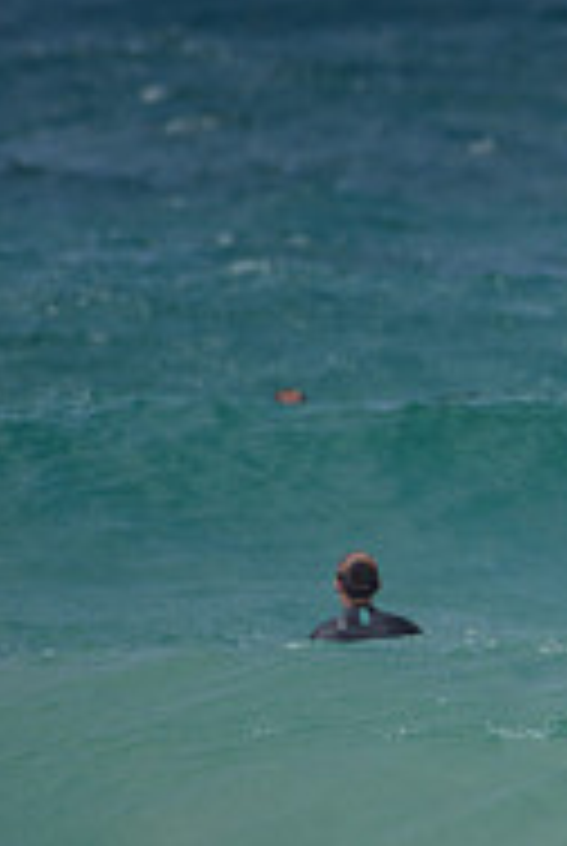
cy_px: 586
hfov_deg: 0.7
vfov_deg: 1.1
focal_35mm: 1892
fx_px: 44531
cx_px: 1590
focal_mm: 500
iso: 100
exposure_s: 1/2000
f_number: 5.6
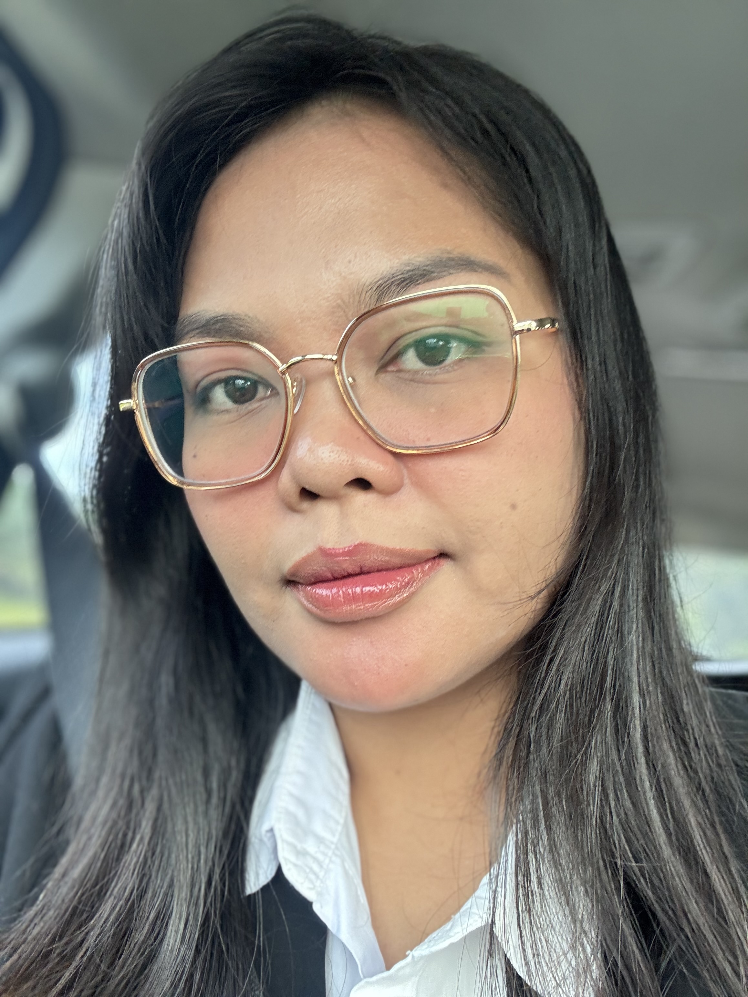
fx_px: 864
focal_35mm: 30
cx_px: 374
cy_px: 498
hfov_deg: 46.8
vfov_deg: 60.0
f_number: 1.9
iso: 125
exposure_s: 1/60
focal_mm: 2.69
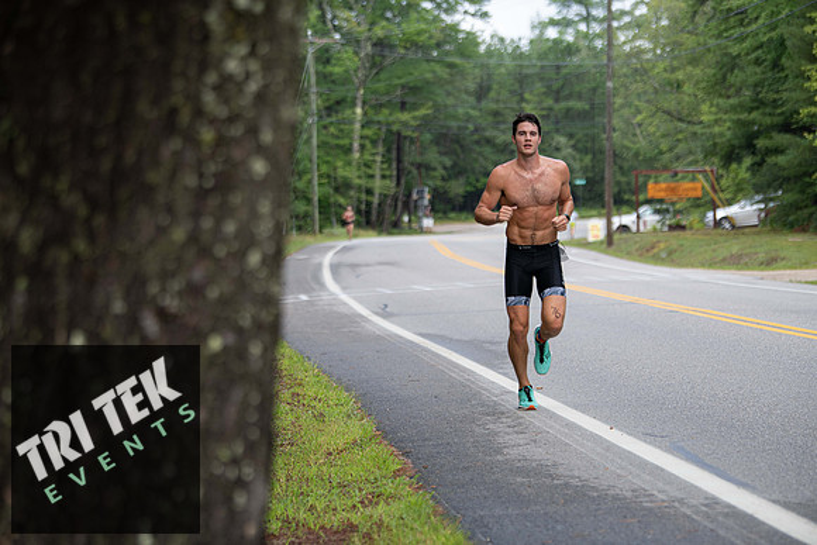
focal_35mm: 120
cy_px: 272
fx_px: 2724
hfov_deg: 17.1
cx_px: 408
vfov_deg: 11.4
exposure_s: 1/400
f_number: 3.5
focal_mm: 120
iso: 250
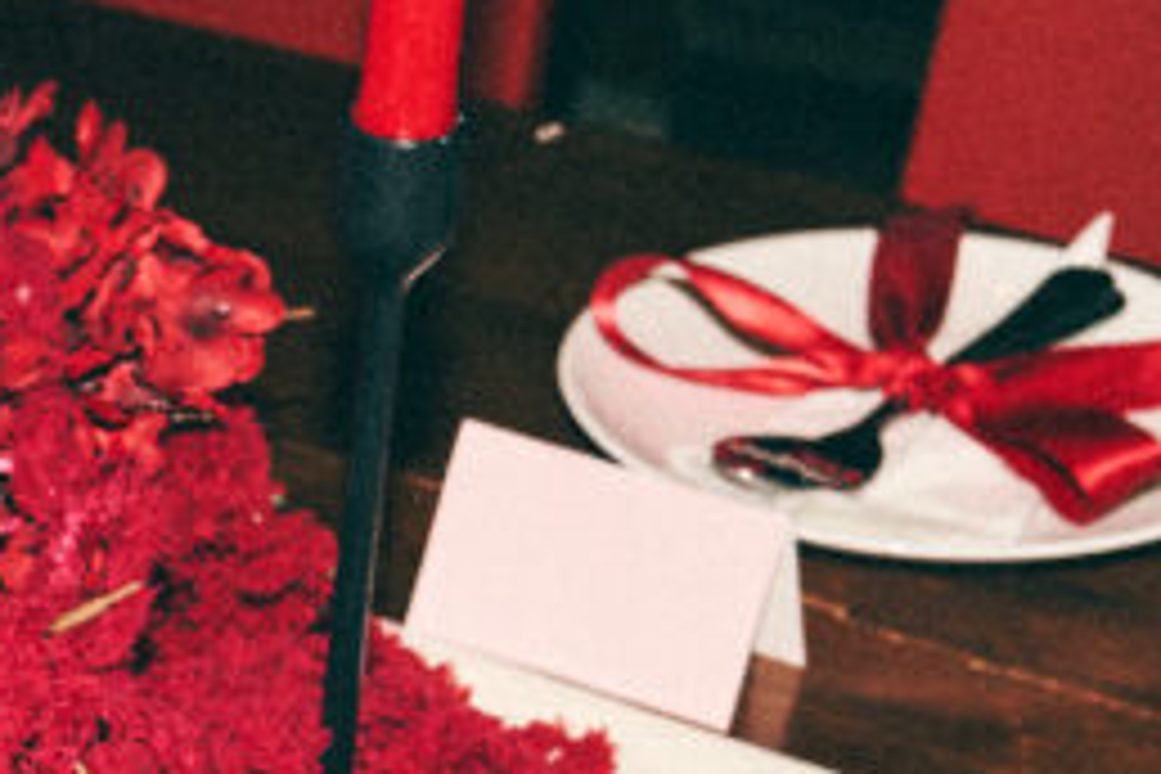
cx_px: -490
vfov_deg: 9.6
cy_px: 1456
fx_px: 4353
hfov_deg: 14.3
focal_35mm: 135
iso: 100
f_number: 5.6
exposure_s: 1/100
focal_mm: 34
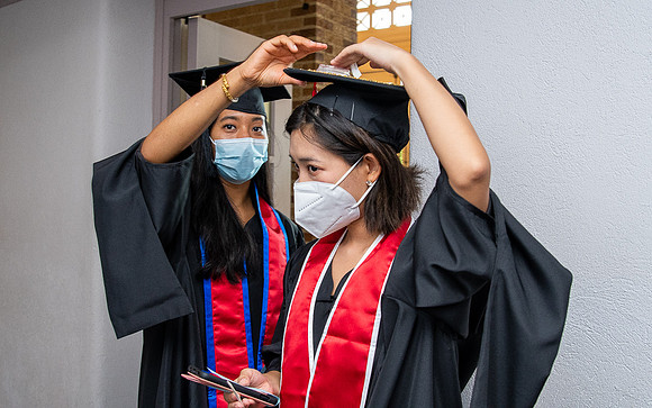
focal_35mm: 40
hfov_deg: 49.5
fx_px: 706
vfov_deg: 32.2
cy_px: 191
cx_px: 326
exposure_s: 1/80
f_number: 4
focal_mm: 26
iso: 1600
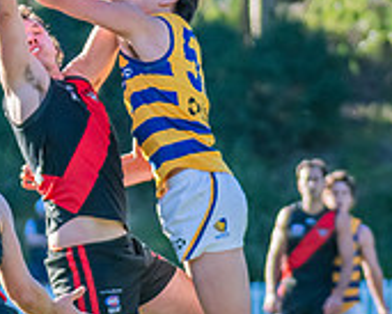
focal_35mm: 771
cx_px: -28
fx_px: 8950
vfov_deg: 2.0
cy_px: 157
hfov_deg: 2.5
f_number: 5.6
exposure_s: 1/1250
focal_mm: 240
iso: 1400
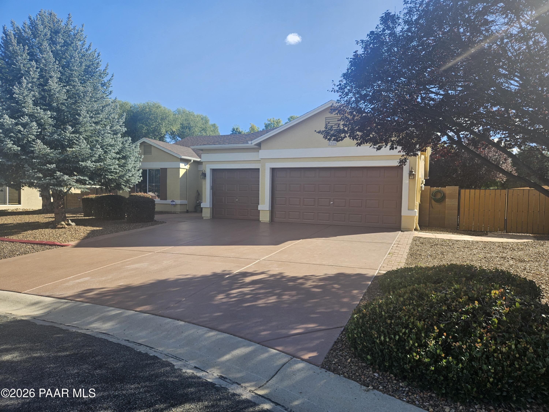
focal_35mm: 23
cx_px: 274
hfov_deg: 73.9
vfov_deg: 58.9
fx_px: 365
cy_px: 206
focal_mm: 5.4
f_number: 1.8
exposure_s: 1/746
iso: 25
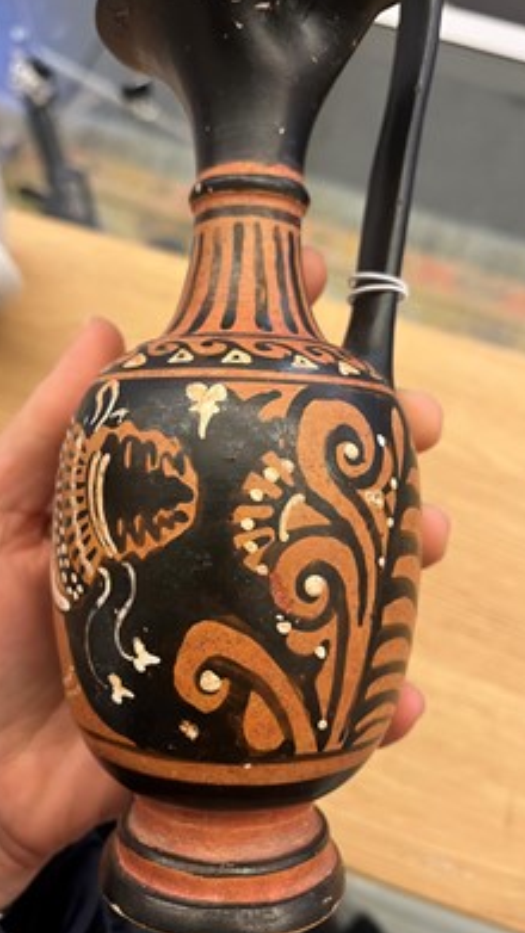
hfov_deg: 40.1
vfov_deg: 66.1
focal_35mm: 29
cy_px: 465
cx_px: 227
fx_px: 718
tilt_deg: -68.3
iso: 200
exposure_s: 1/50
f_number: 1.6
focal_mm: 5.1
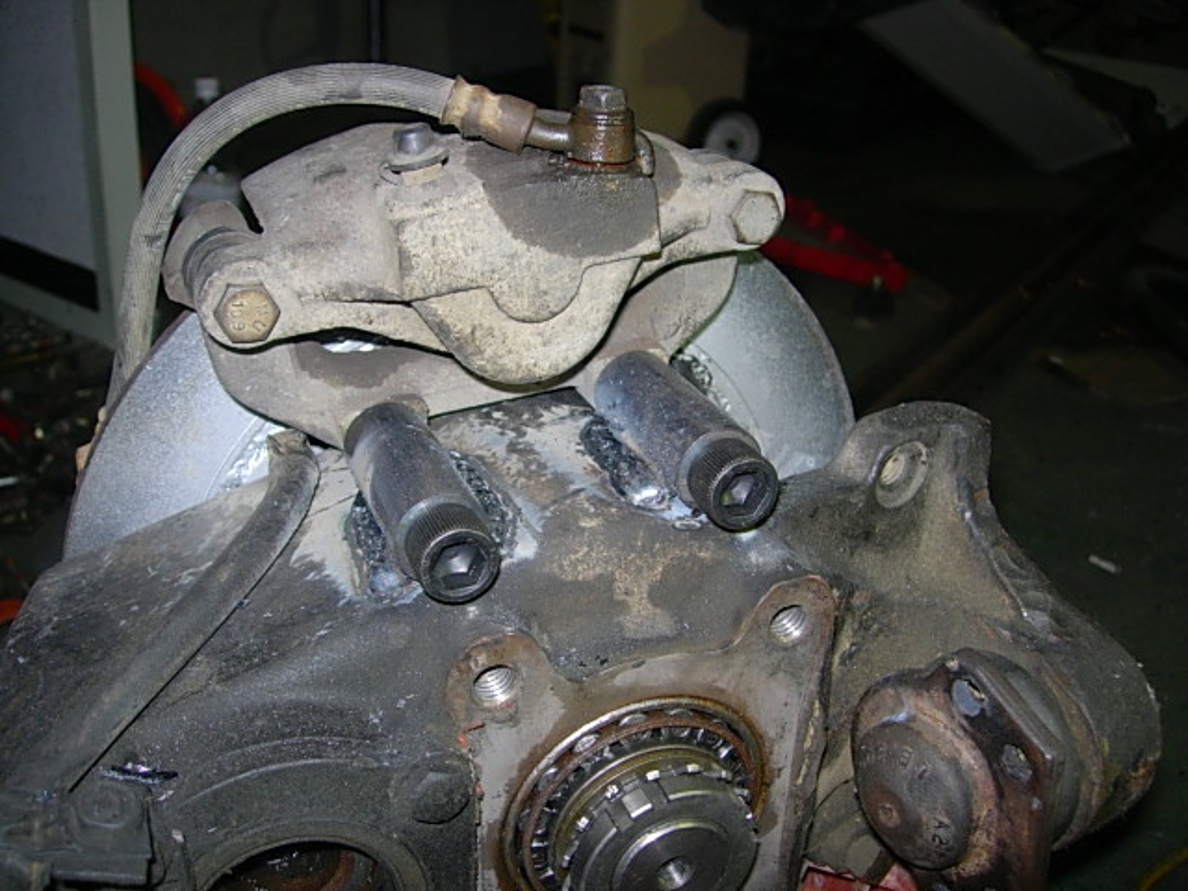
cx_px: 594
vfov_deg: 37.7
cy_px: 446
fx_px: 1304
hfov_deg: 49.0
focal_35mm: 38
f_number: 2.8
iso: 79
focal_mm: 7.8
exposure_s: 1/64
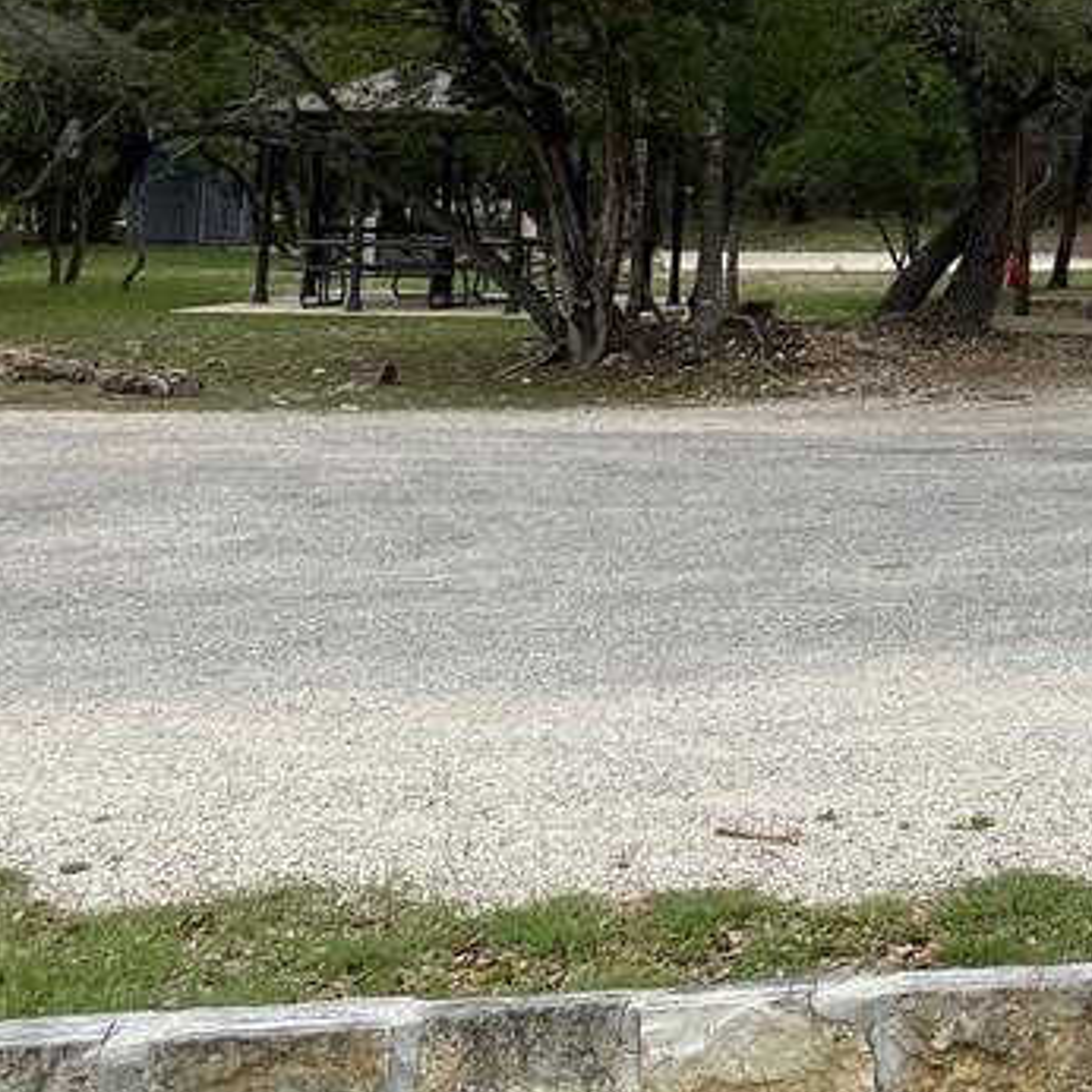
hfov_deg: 21.8
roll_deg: -1.5
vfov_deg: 24.3
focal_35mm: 68
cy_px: 32
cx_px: 1562
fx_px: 2427
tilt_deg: +2.7
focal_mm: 4.25
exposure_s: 1/3984
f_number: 1.8
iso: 32
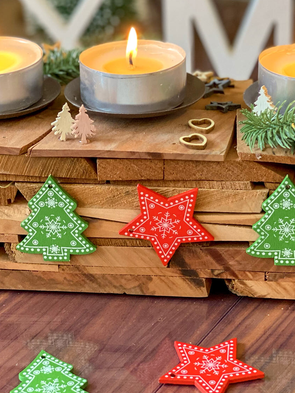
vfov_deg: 20.8
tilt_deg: -19.7
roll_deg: +1.5
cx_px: 169
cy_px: 63
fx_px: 1056
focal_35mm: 93
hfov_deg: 15.9
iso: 125
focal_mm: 6
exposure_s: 1/33
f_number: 2
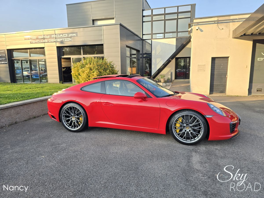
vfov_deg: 58.9
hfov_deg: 73.9
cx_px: 132
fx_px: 175
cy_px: 99
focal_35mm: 23
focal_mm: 6.3
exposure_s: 1/180
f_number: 1.7
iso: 12
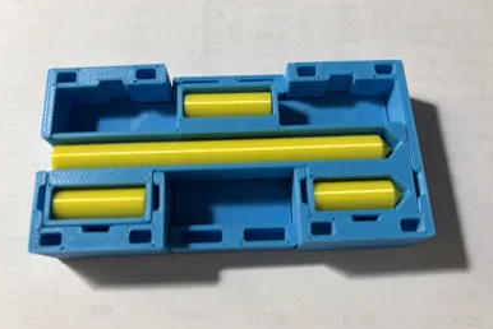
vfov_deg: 46.4
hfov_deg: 65.4
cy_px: 180
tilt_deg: -73.0
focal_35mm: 28
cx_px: 243
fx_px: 384
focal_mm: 5.96
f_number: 1.6
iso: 80
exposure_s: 1/100
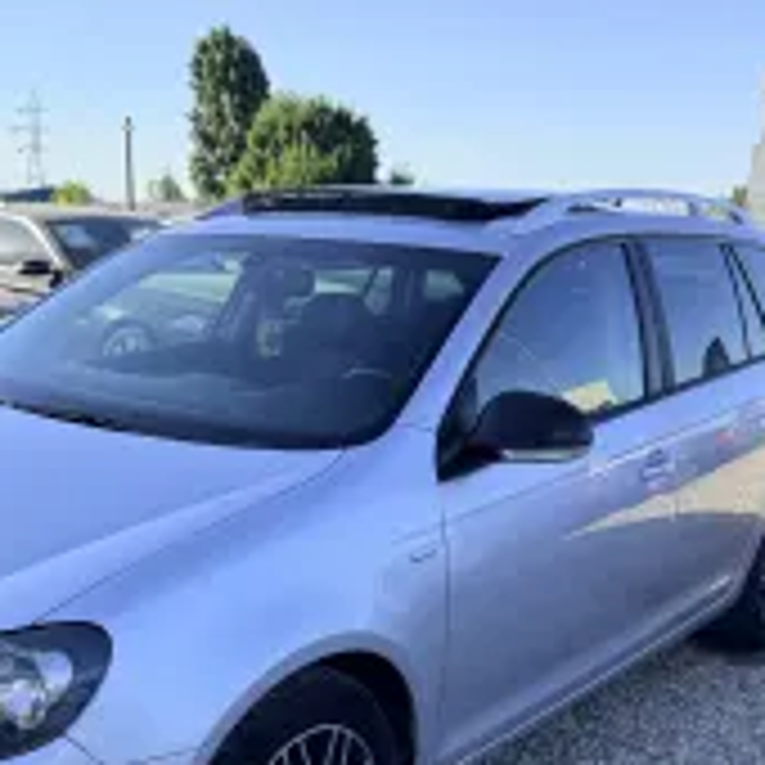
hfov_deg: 36.7
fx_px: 1125
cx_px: 194
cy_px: 536
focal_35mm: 45
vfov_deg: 37.0
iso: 100
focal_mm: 6.76
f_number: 1.78
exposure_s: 1/1464
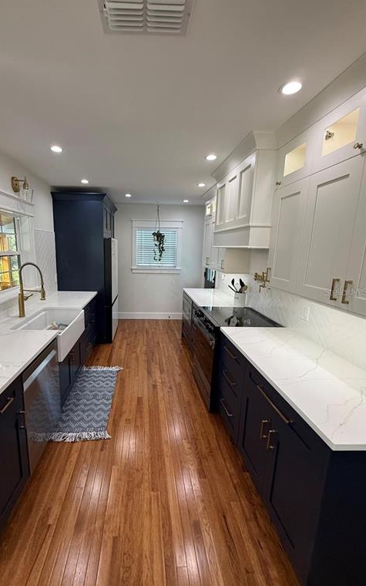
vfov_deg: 101.5
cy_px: 291
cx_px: 149
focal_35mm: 15
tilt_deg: -9.0
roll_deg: -1.4
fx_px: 239
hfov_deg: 74.1
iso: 200
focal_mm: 2.22
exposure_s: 1/120
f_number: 2.2
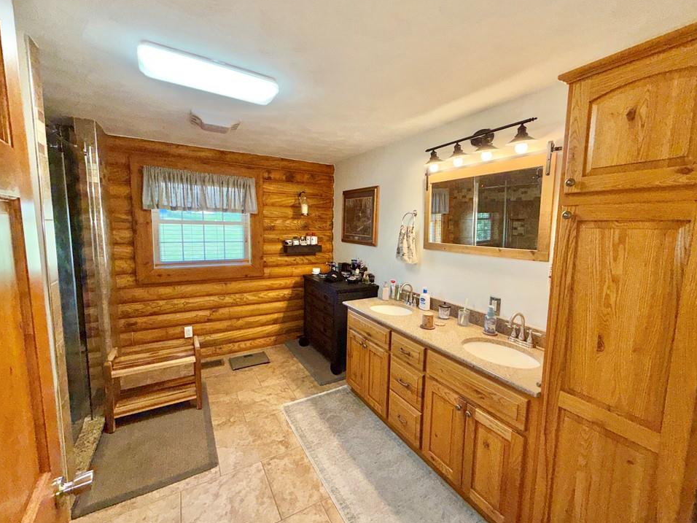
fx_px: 302
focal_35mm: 15
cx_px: 359
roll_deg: -1.5
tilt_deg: -6.5
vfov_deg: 81.7
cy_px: 257
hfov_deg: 98.1
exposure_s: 1/120
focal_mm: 2.22
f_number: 2.2
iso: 40
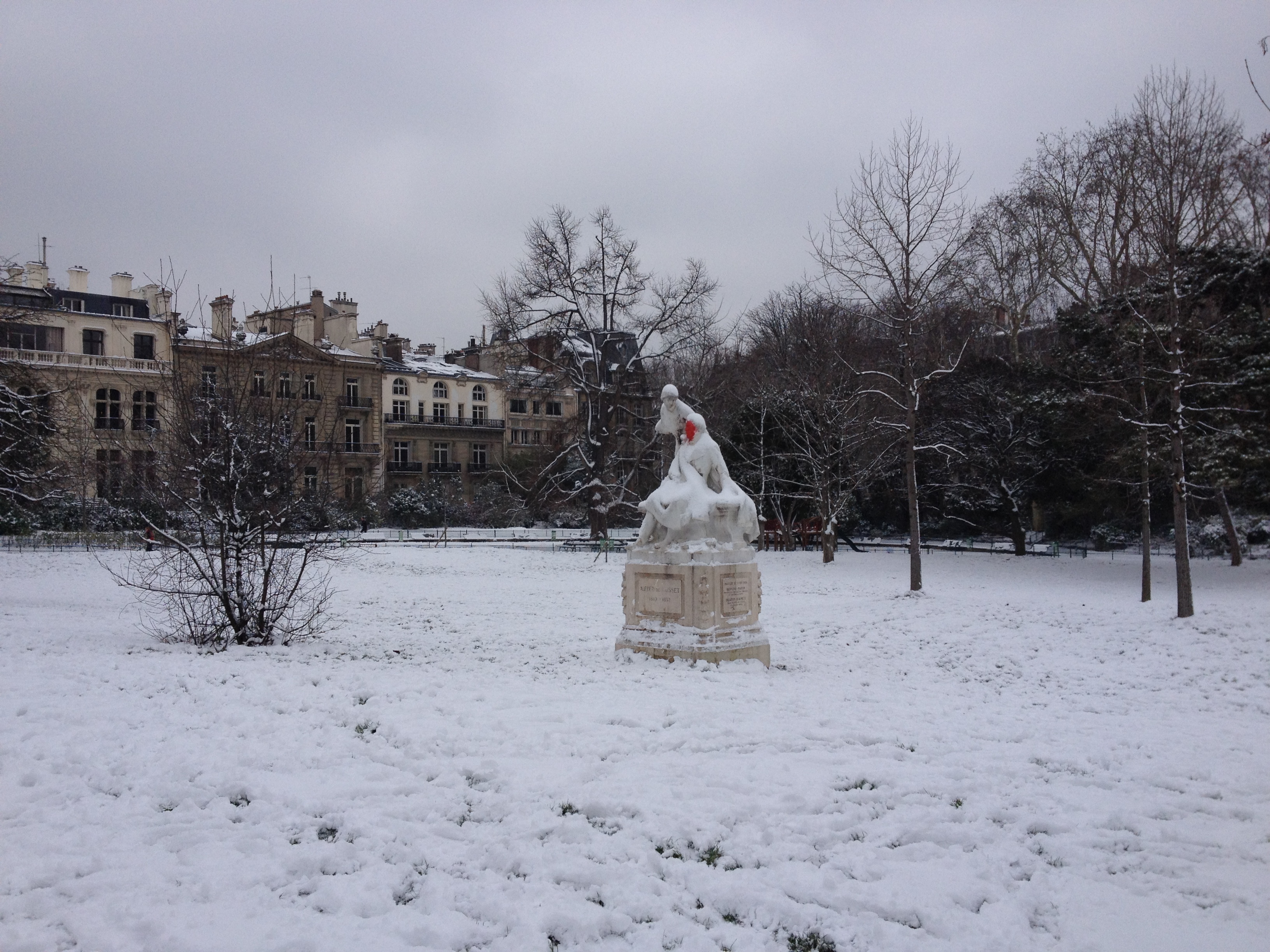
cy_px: 476
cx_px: 635
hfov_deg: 52.6
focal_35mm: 35
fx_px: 1284
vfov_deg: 40.7
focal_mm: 4.28
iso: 64
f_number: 2.4
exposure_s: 1/973
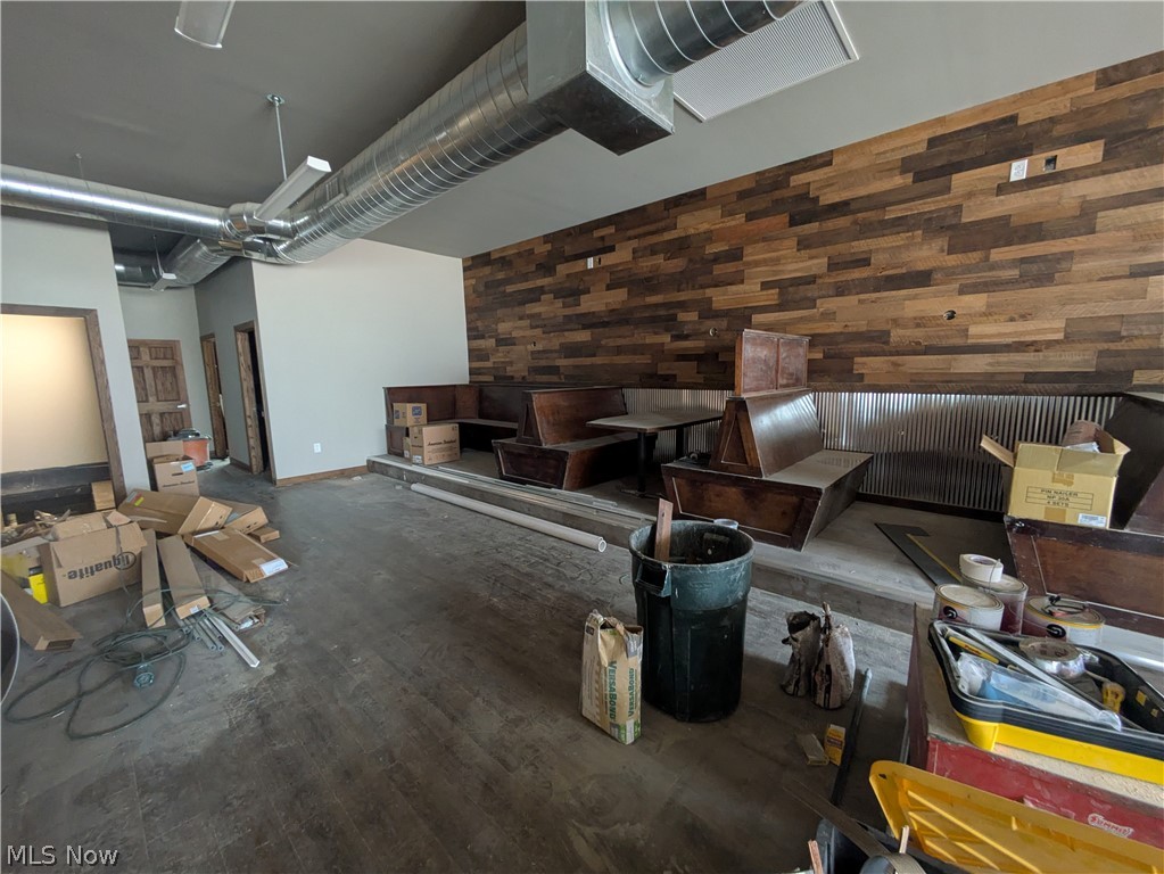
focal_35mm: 14
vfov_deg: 85.7
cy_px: 437
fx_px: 471
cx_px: 582
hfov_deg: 102.0
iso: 372
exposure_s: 1/30
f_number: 2.2
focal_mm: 1.83
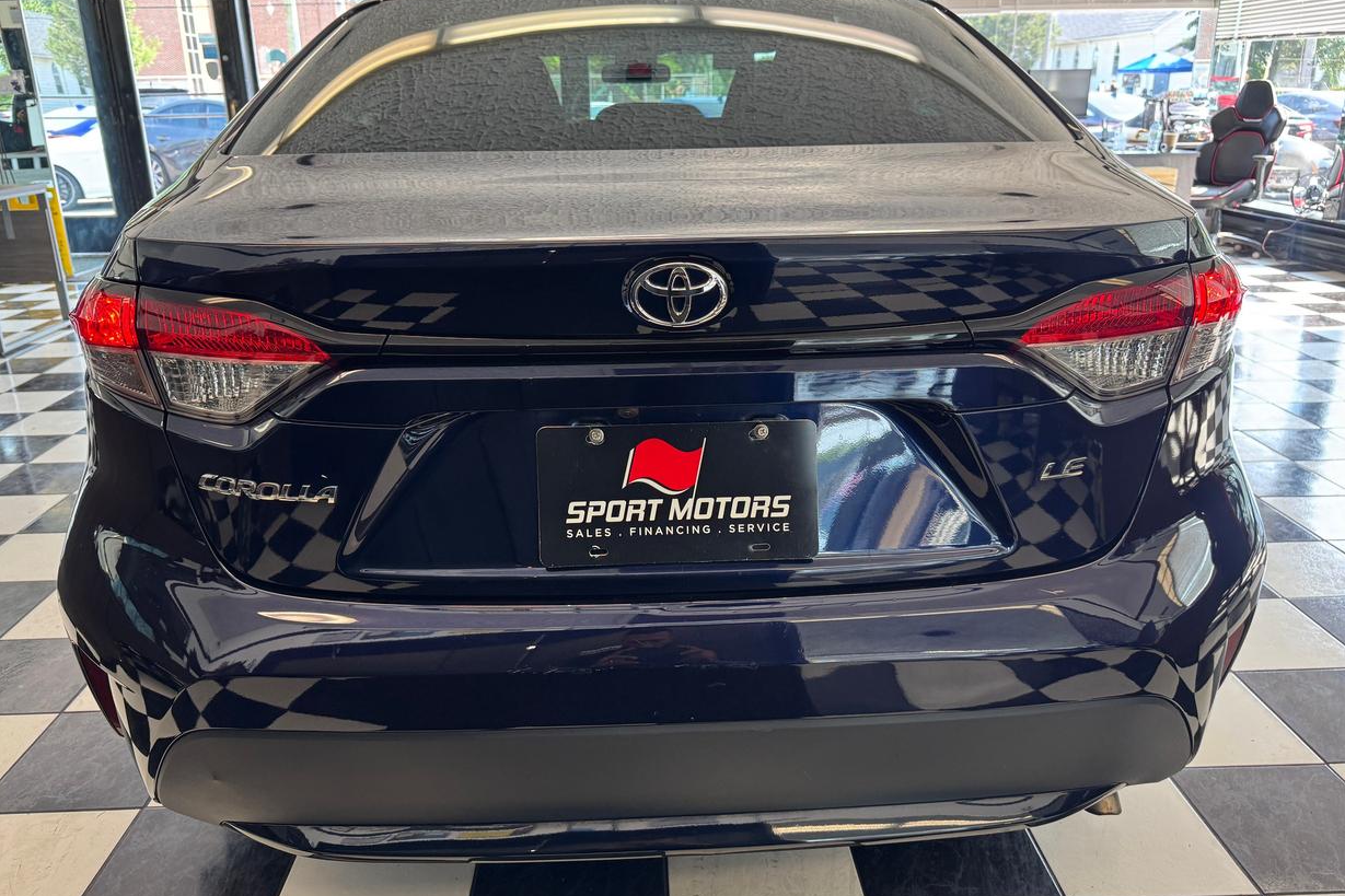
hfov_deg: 69.4
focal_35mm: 26
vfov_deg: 49.5
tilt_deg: -17.7
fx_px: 971
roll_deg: +1.1
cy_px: 412
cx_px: 664
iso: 125
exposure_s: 1/120
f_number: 1.78
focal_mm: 6.76
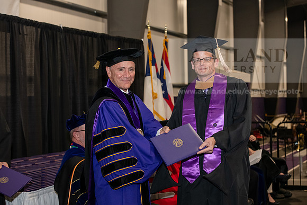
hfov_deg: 27.0
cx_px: 154
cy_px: 102
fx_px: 640
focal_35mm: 75
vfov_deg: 18.2
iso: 2500
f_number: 5.6
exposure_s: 1/200
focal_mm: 75
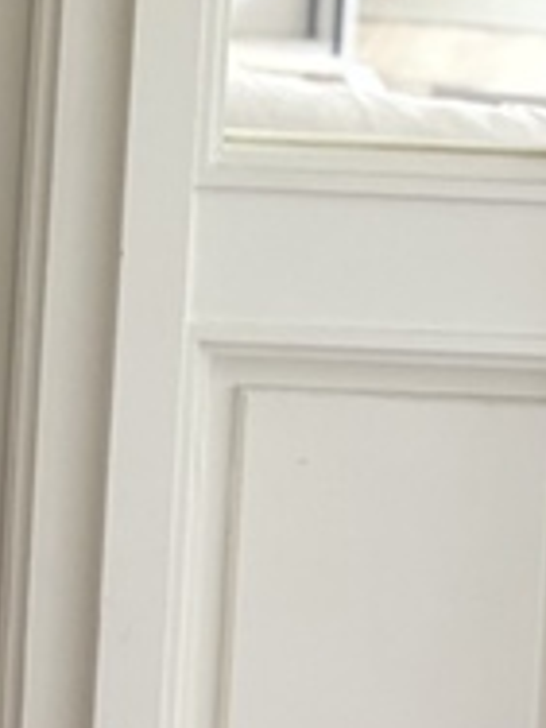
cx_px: -461
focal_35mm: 138
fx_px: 2902
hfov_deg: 10.1
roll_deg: -4.0
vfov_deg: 14.2
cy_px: 116
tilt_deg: -15.4
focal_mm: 5.96
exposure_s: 1/60
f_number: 1.6
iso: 160
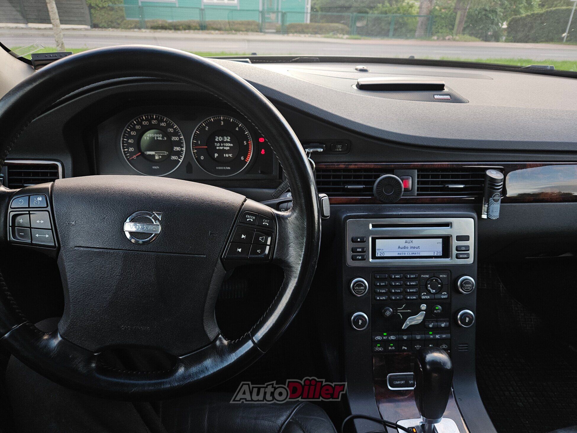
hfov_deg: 73.9
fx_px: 383
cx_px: 288
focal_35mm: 23
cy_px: 216
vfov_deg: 58.9
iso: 125
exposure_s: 1/180
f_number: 1.8
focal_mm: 5.4
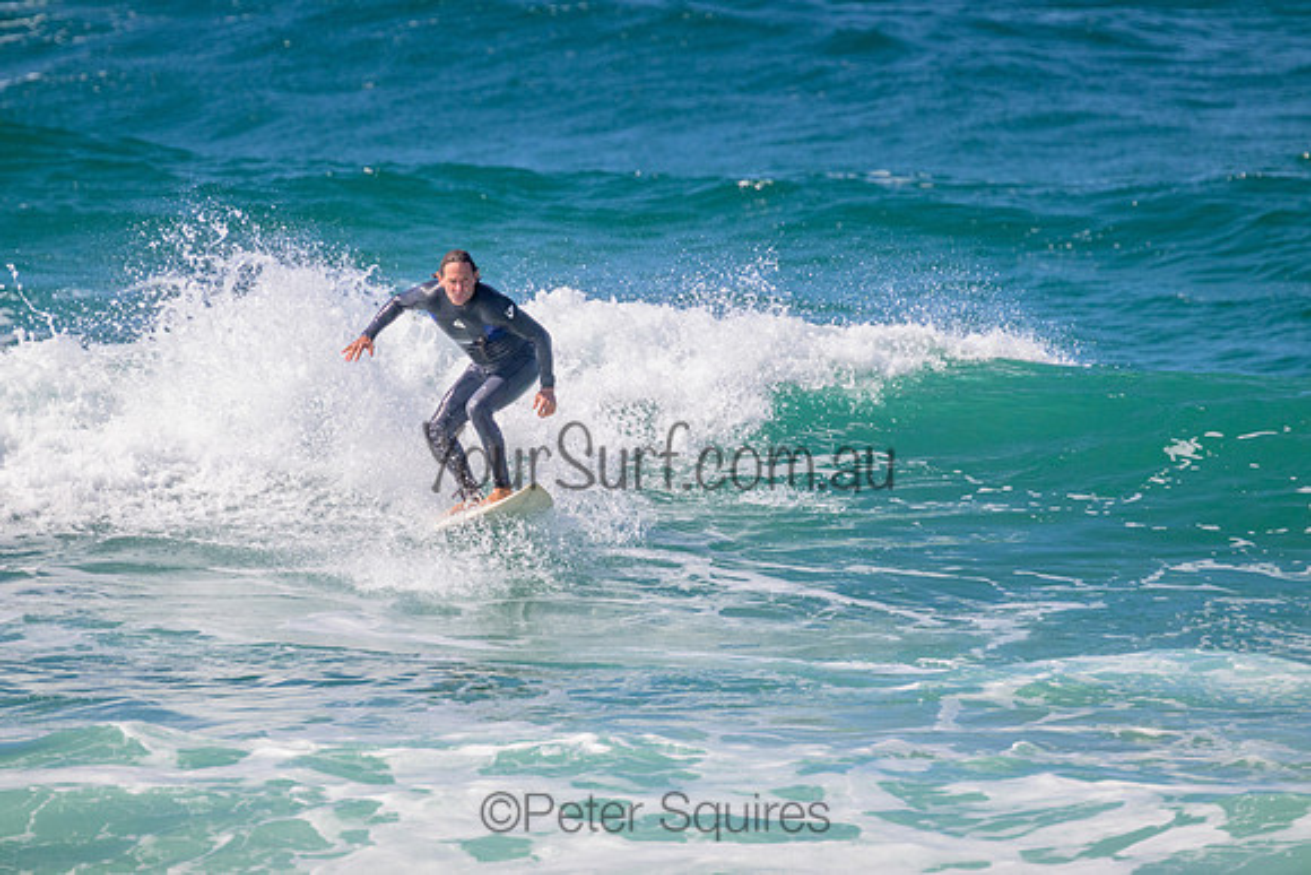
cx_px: 656
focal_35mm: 800
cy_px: 438
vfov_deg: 1.7
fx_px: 29139
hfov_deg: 2.6
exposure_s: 1/2000
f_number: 11
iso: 1100
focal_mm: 800
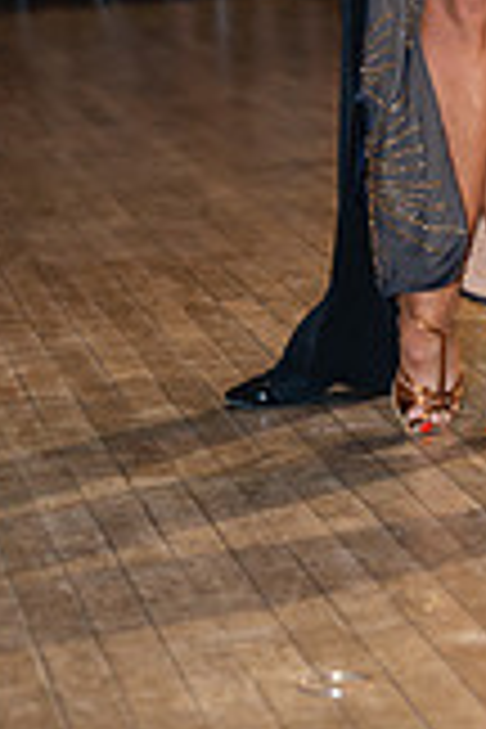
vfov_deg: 10.3
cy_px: -198
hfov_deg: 7.0
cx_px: 576
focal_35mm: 195
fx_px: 3948
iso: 200
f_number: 2.8
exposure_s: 1/160
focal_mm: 70
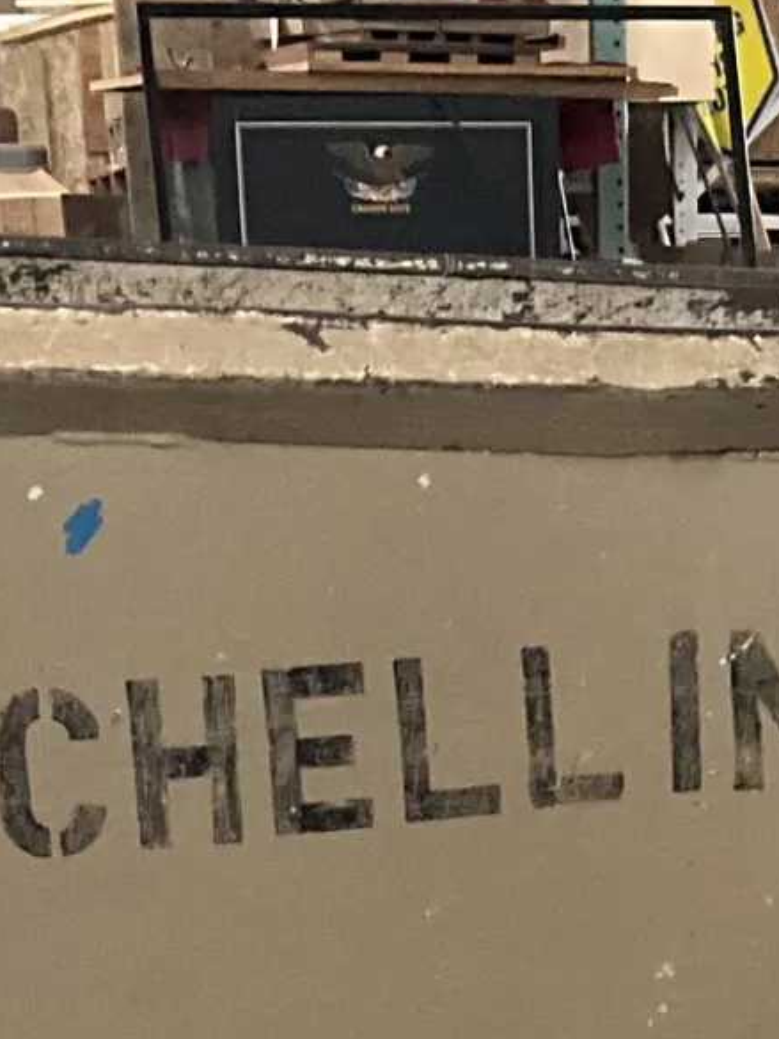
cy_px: 1222
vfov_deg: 18.8
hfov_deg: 14.8
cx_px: 719
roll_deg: +1.5
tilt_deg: -18.1
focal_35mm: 99
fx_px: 2973
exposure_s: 1/40
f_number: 1.8
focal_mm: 3
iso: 320
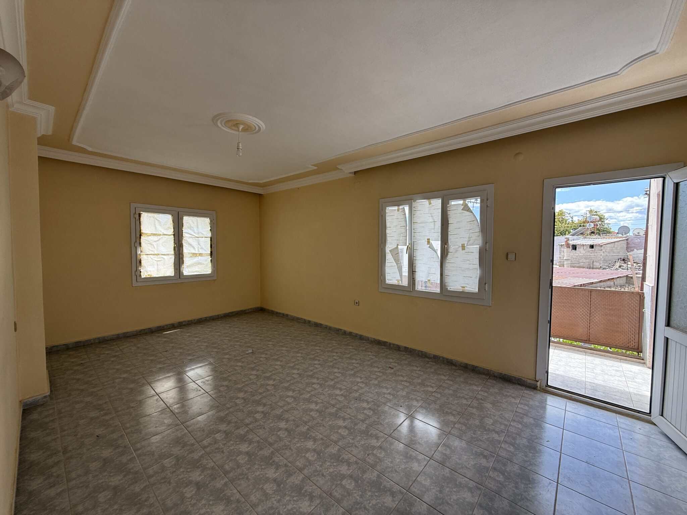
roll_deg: -0.3
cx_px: 344
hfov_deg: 102.1
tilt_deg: -1.8
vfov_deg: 85.7
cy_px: 258
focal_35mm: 14
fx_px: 278
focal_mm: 2.22
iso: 64
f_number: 2.2
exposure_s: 1/214
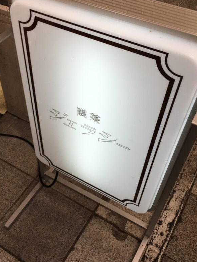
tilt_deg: -49.2
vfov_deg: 49.0
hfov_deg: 37.6
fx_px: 288
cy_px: 129
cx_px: 77
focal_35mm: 38
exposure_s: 1/120
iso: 32
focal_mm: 4.15
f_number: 2.2
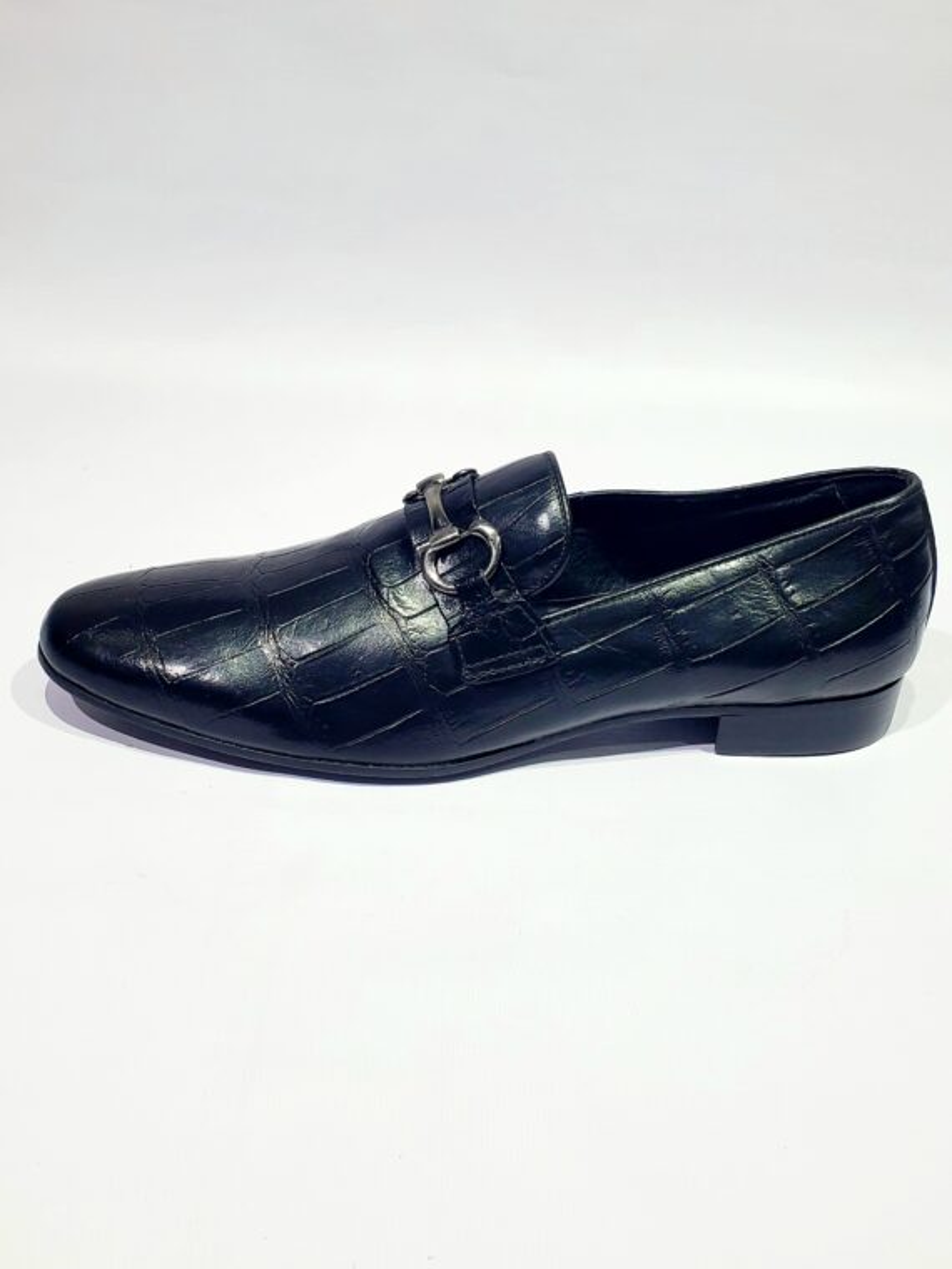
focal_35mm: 26
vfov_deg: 67.3
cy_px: 634
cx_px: 476
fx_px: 953
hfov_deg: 53.1
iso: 50
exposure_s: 1/100
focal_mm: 4.3
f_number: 2.4
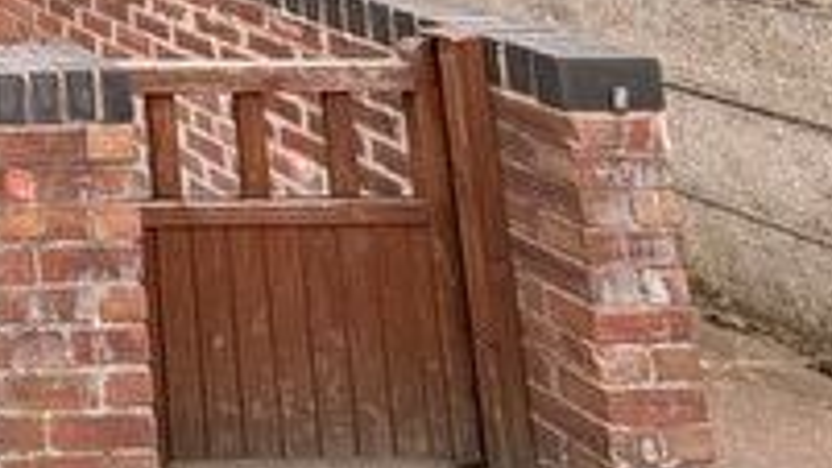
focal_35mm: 53
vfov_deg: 17.1
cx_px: -501
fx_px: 1169
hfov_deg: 25.6
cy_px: -449
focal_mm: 2.22
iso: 40
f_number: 2.2
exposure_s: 1/144
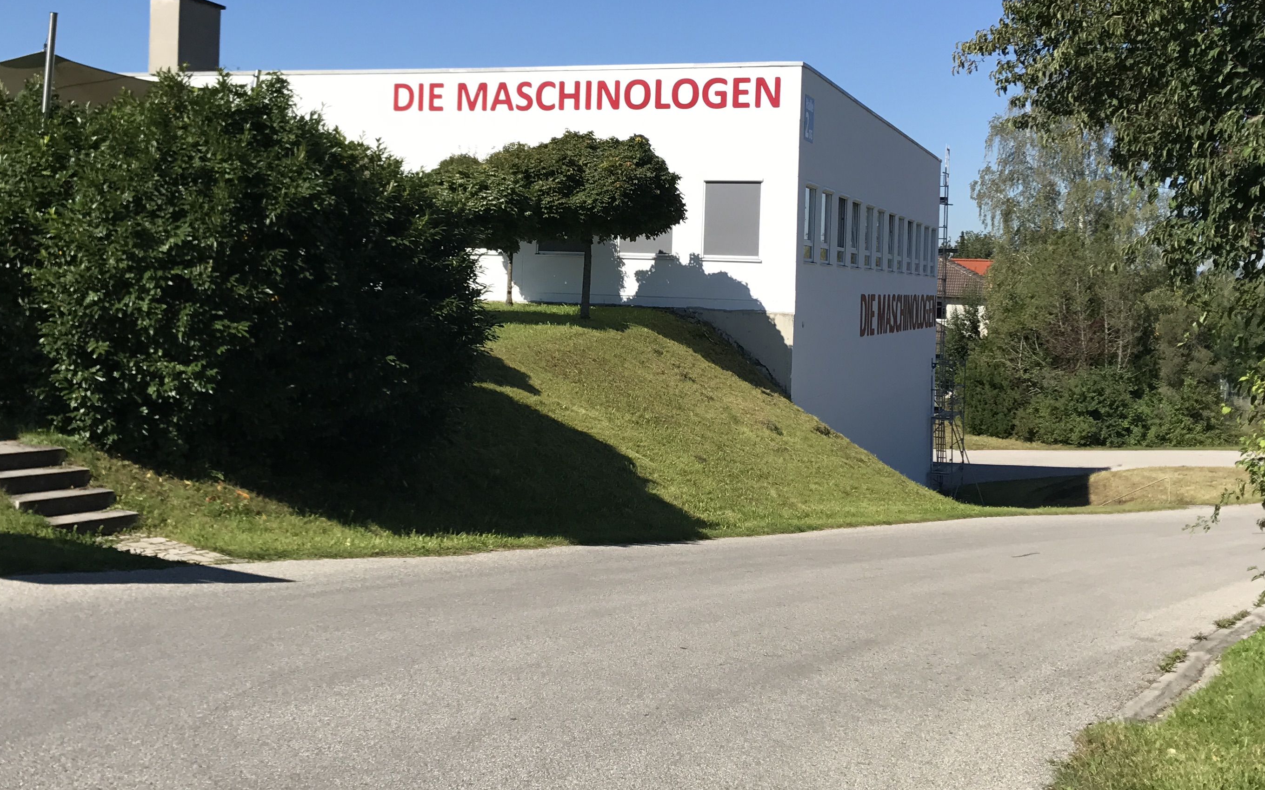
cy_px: 267
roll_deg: -1.7
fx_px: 1517
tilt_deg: +0.0
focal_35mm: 44
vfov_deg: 29.0
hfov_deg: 45.2
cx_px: 569
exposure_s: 1/2083
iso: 20
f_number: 1.8
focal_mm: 3.99
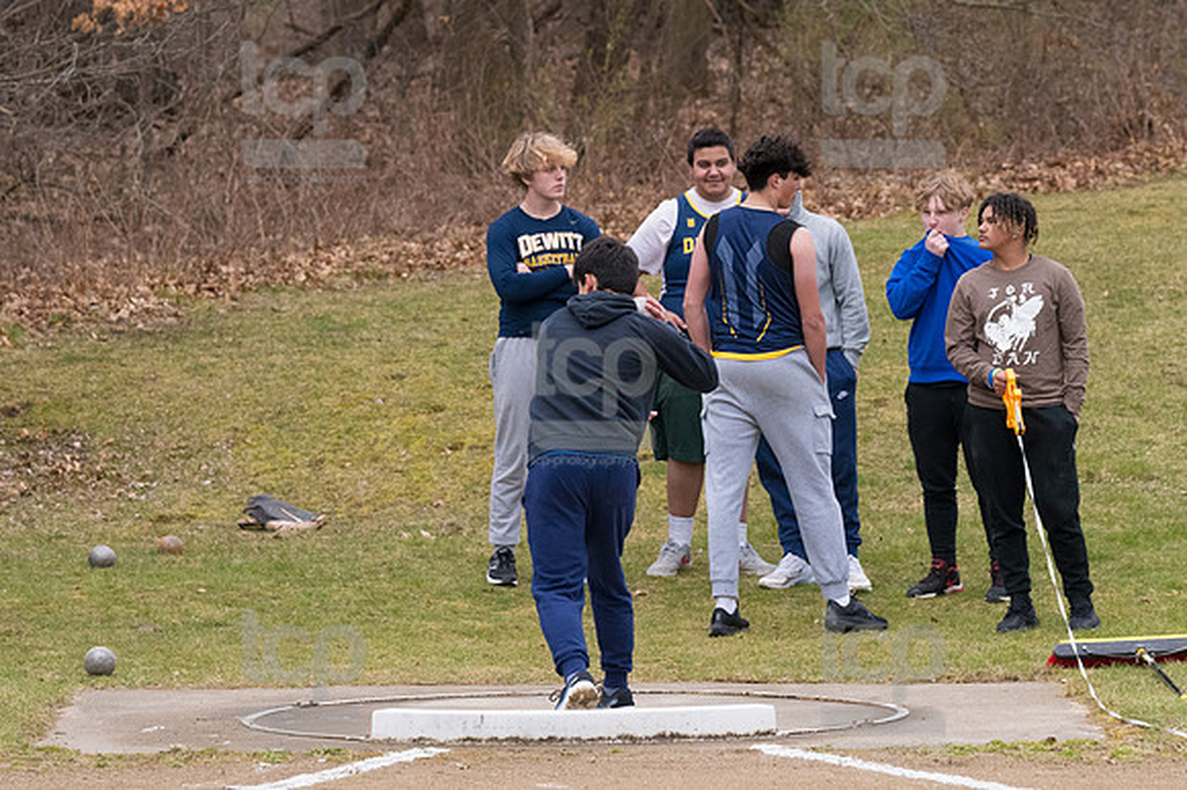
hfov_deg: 10.2
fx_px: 6656
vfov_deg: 6.8
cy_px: 395
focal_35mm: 202
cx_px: 594
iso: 2000
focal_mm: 135
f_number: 5
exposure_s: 1/1600
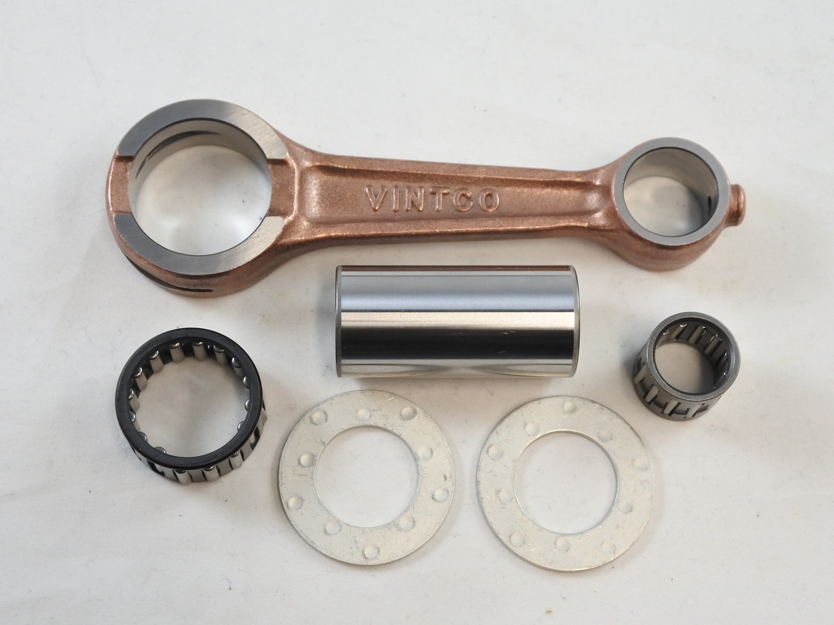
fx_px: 1301
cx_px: 440
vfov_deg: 27.0
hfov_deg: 35.5
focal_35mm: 54
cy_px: 312
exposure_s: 1/125
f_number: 4.5
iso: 560
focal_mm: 18.4
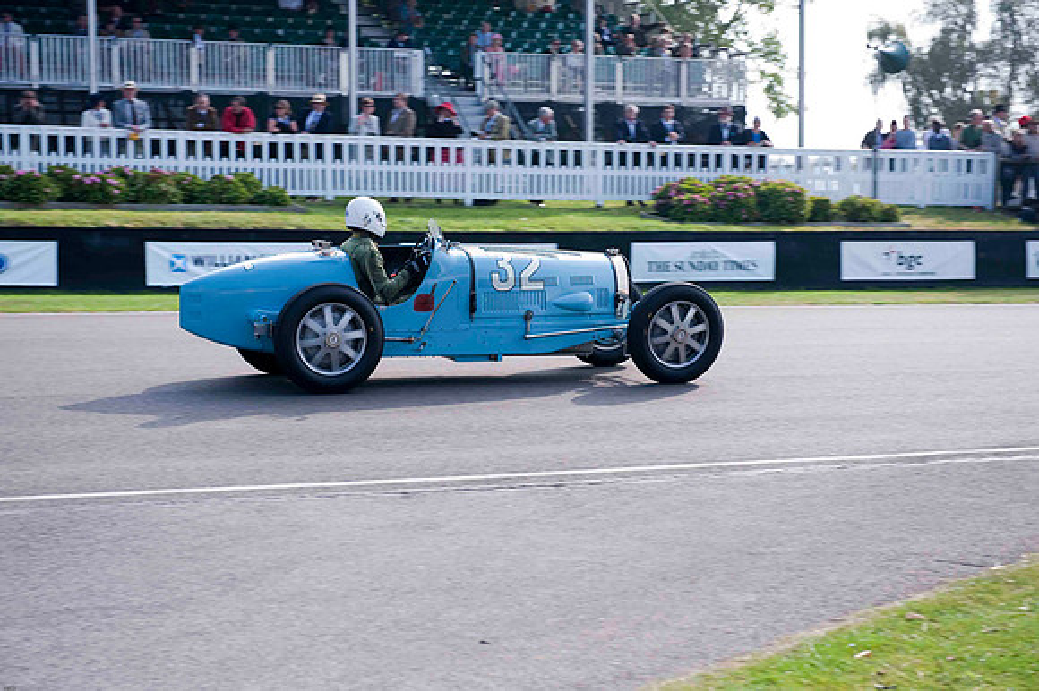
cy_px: 346
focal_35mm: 70
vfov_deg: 19.4
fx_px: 2019
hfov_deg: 28.9
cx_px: 520
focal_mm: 70
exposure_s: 1/1000
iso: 500
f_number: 4.5
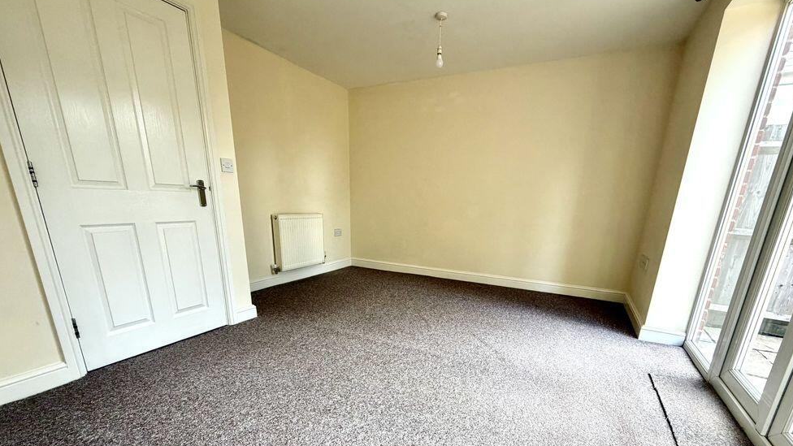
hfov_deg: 99.4
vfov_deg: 65.2
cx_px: 402
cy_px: 301
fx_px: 336
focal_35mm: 16
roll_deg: -1.4
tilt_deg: -17.5
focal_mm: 2.22
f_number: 2.2
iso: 160
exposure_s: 1/121
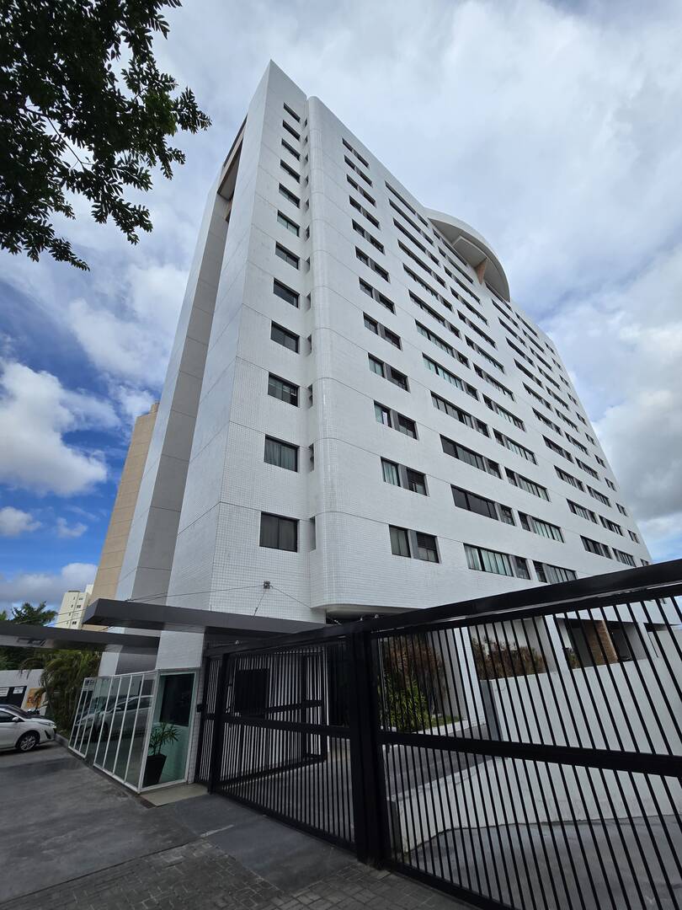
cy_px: 455
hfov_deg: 89.9
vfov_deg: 106.2
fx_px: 341
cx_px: 341
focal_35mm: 13
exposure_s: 1/3160
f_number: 2.2
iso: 50
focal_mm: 2.2
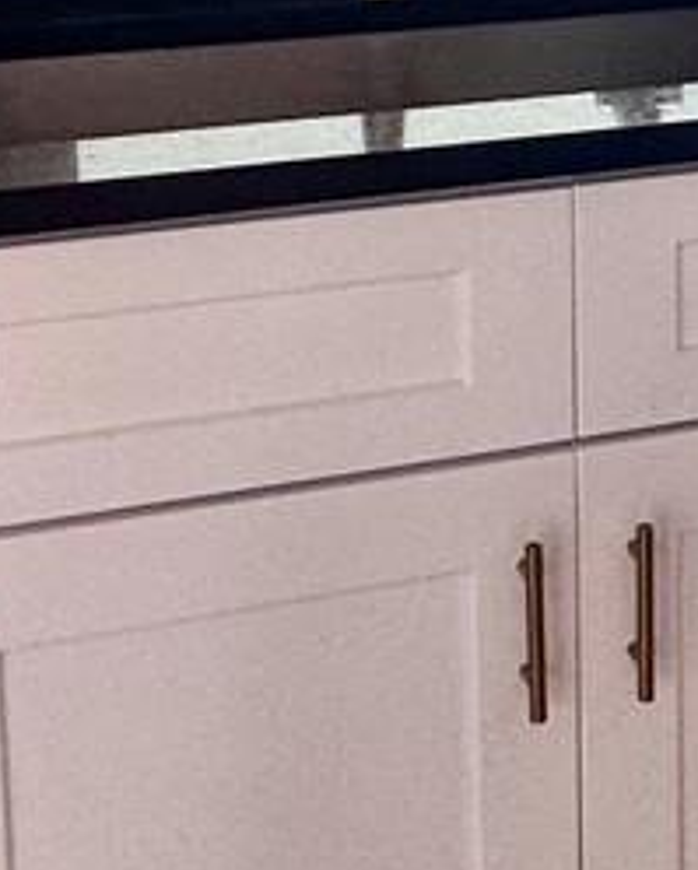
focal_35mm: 88
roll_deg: -0.5
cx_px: 796
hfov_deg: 16.9
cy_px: -70
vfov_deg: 20.7
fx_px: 2268
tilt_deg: -9.6
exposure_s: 1/120
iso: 100
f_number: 2.2
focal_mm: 2.22
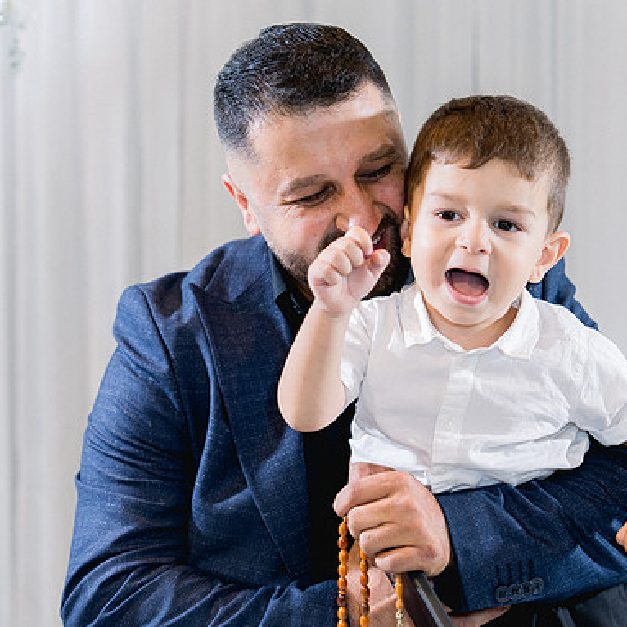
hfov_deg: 19.3
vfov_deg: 19.3
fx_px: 1844
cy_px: 314
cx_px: 314
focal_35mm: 90
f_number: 2.8
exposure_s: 1/160
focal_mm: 70
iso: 800
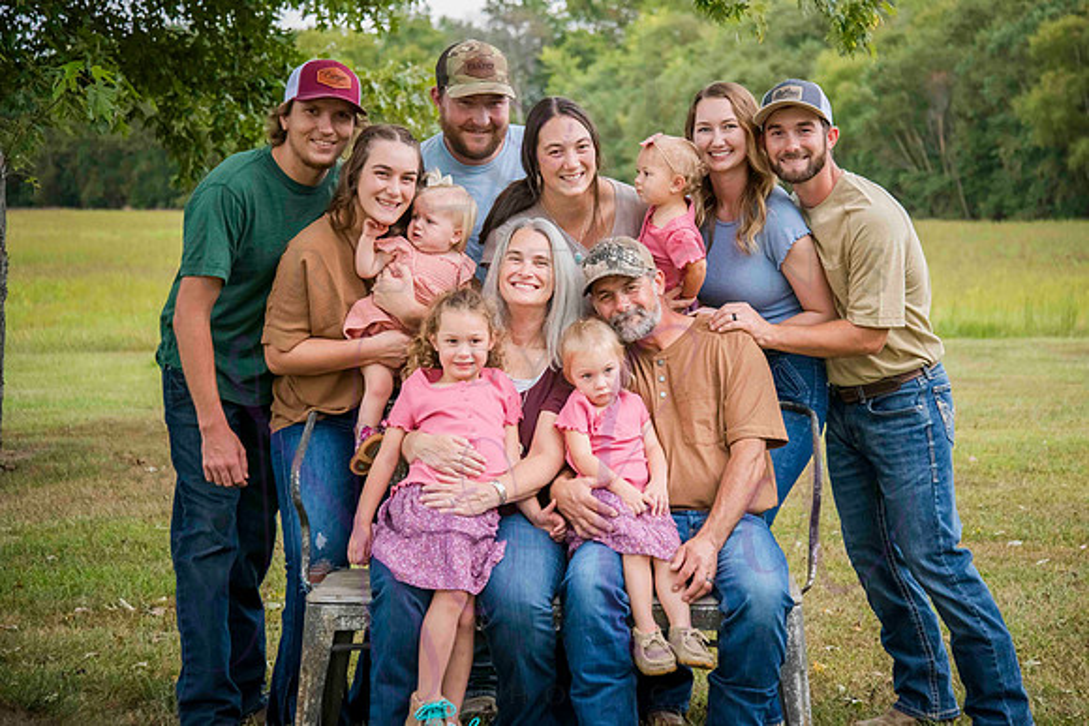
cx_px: 596
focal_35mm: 78
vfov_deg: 17.6
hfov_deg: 26.1
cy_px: 334
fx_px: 2350
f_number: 4.5
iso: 400
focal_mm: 70
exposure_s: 1/640
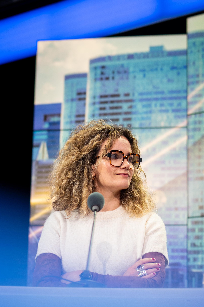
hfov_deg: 17.1
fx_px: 680
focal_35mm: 80
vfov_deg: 25.2
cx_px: 106
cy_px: 208
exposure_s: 1/125
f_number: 2.5
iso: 320
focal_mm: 50
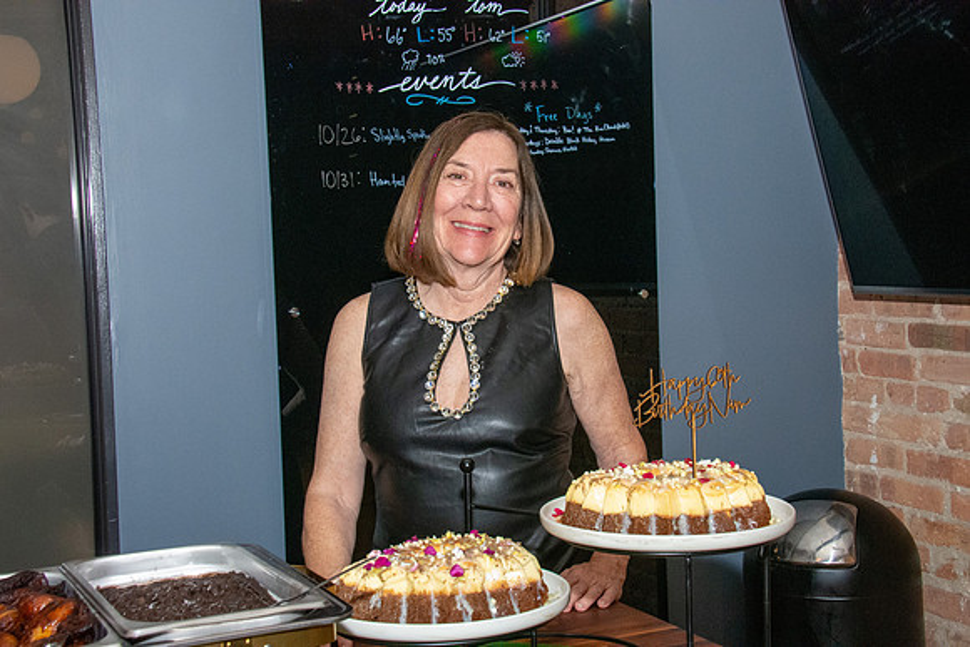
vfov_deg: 25.8
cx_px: 485
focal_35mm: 52
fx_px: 1415
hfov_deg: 37.8
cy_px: 324
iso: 5000
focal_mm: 35
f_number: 11
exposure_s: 1/160
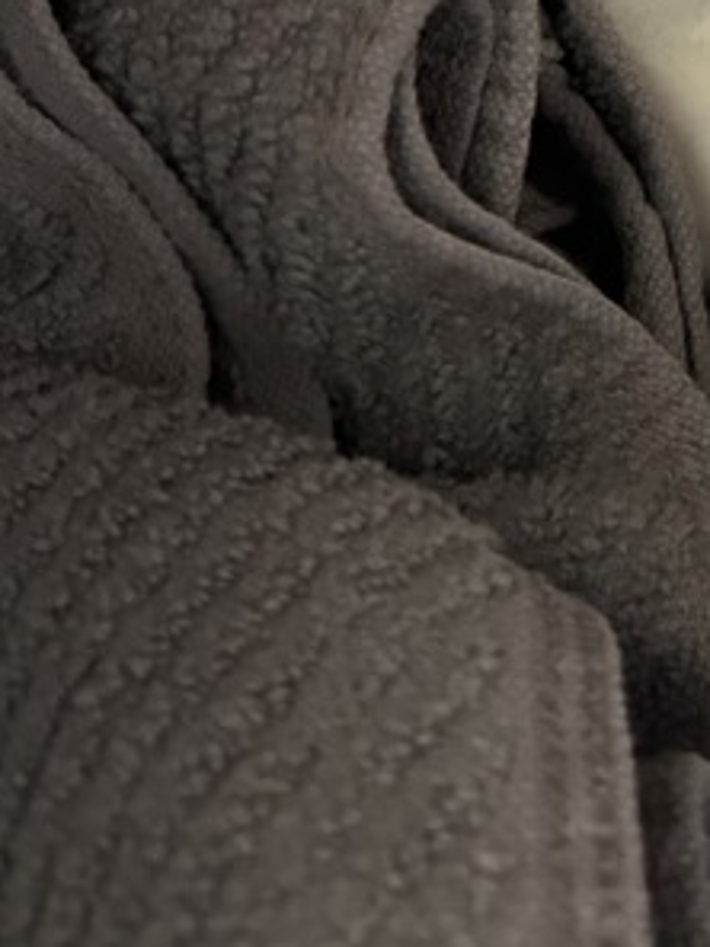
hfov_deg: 15.9
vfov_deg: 19.2
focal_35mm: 90
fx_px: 2461
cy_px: -451
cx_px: 796
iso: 400
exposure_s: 1/60
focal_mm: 5.7
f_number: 1.5
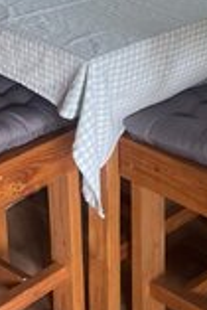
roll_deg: -2.6
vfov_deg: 17.3
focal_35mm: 110
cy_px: -109
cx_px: 325
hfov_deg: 11.8
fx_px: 947
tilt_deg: -10.7
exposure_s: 1/120
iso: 125
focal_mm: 4.25
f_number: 1.8
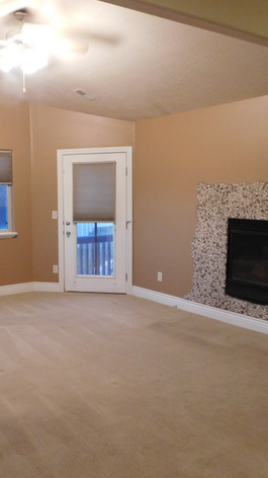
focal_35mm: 34
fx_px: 430
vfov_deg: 58.0
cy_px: 238
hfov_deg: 33.0
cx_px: 32
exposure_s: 1/10
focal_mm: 4
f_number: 3
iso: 400
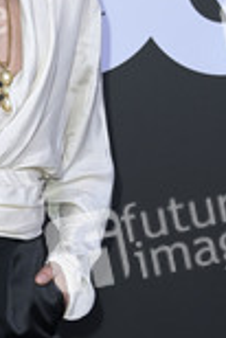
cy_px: 132
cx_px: -42
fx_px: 1362
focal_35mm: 145
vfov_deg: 14.1
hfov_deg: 9.4
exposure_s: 1/250
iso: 1000
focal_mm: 56
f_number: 5.6
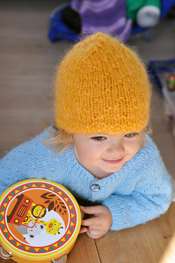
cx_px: 88
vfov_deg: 27.0
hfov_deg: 18.1
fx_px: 548
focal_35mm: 75
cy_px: 132
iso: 200
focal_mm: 50
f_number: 5
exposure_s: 1/100
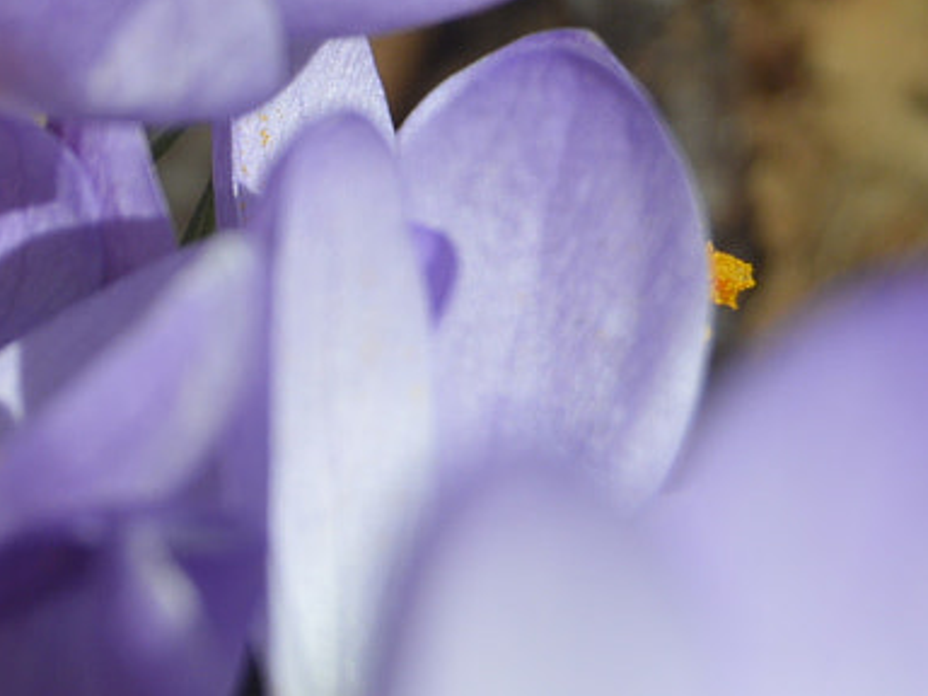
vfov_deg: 4.5
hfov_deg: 6.0
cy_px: -527
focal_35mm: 330
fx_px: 8847
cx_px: 53
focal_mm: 55
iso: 100
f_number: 9
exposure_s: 1/320
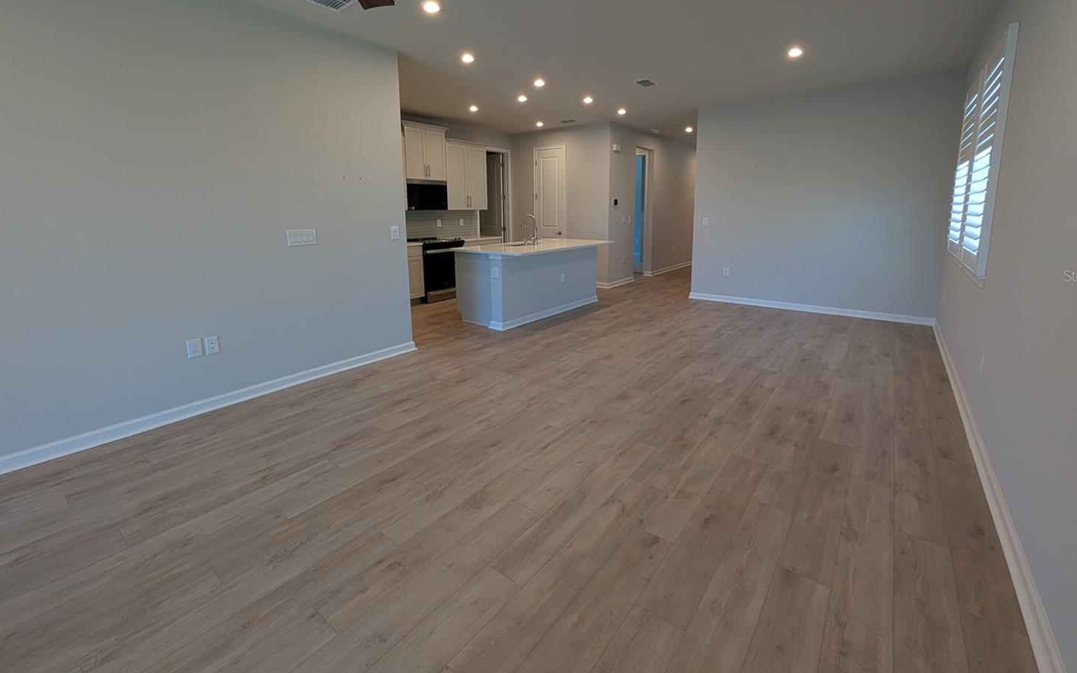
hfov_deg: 105.3
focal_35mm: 14
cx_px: 541
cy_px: 276
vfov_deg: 77.9
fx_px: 411
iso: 128
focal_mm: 2.02
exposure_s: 1/120
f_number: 1.7
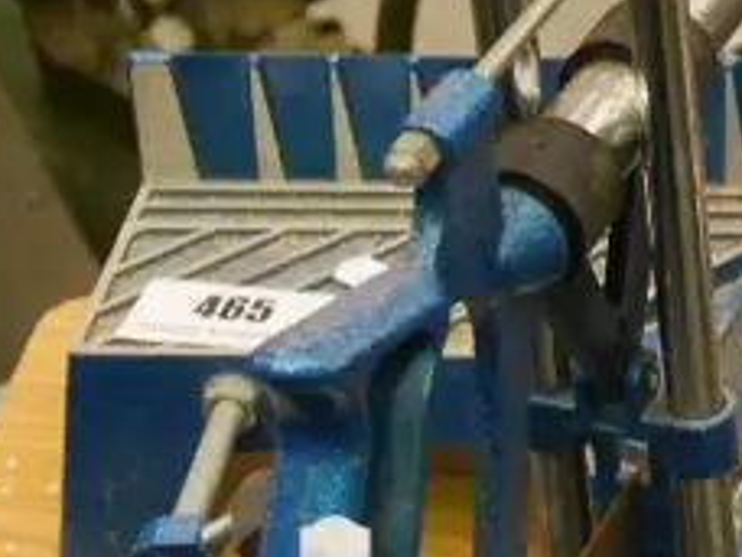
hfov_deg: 12.0
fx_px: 3280
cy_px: 402
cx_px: 1308
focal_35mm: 153
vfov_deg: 9.7
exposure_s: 1/200
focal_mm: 17
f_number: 4.1
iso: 3200
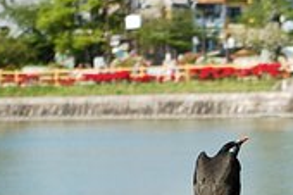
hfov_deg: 8.3
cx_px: 226
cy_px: 177
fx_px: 2021
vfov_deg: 5.5
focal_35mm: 249
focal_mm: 55
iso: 320
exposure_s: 1/800
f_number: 5.6
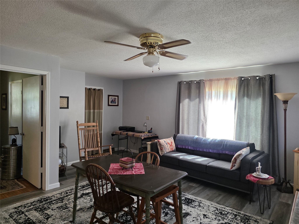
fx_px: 199
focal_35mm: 23
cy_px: 112
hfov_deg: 73.9
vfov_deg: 58.9
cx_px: 150
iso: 200
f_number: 1.7
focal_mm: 6.3
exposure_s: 1/120
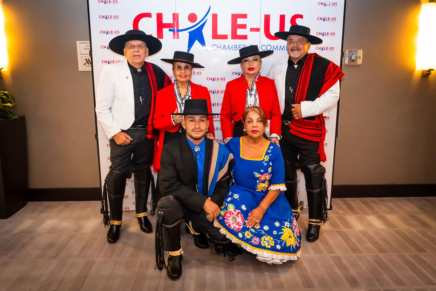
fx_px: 361
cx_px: 220
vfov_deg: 43.9
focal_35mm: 30
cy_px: 142
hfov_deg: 62.3
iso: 3200
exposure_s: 1/125
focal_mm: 18
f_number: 3.5
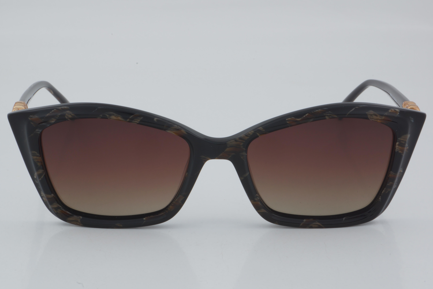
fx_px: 992
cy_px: 144
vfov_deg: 16.6
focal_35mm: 82
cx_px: 216
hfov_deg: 24.6
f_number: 32
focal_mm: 55
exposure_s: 1/3
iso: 100
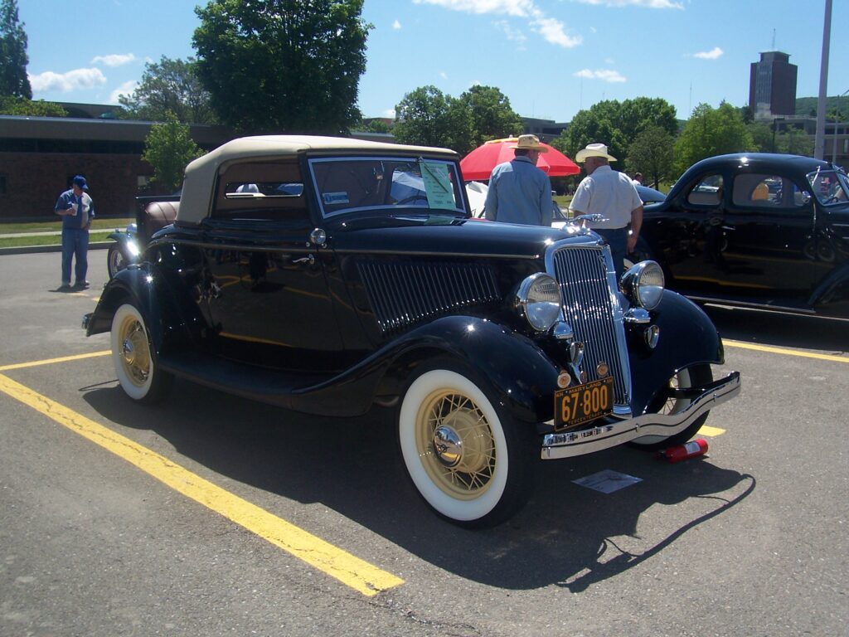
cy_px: 318
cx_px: 424
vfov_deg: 41.8
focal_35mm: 34
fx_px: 834
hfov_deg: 54.0
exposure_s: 1/500
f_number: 5.6
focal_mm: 5.6
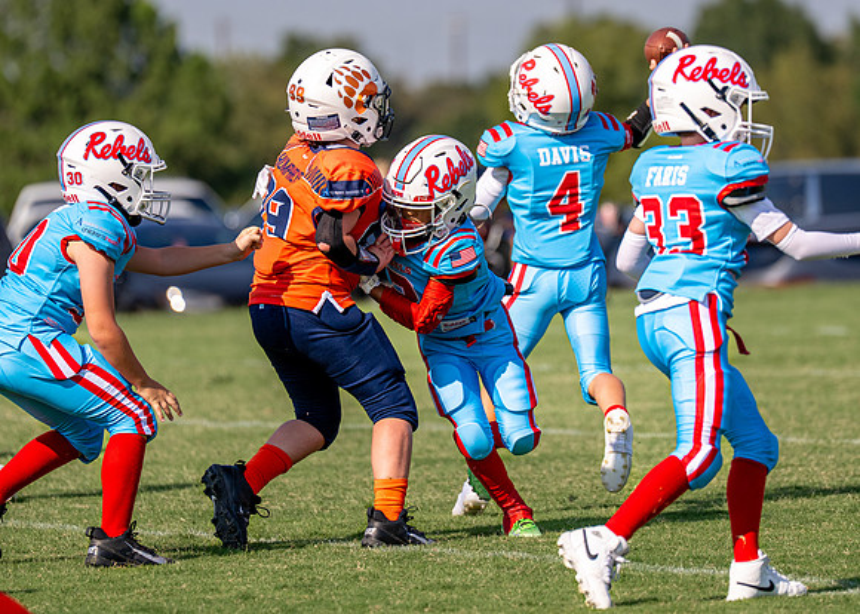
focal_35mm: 389
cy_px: 169
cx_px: 511
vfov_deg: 3.7
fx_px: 9498
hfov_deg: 5.2
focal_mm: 200
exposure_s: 1/4000
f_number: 2.8
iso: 125
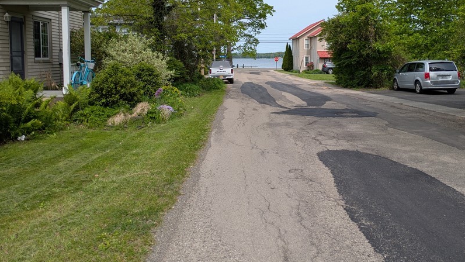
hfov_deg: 56.4
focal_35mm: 35
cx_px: 269
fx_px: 432
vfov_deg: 33.2
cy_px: 70
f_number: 1.89
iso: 49
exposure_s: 1/1869
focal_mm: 5.43
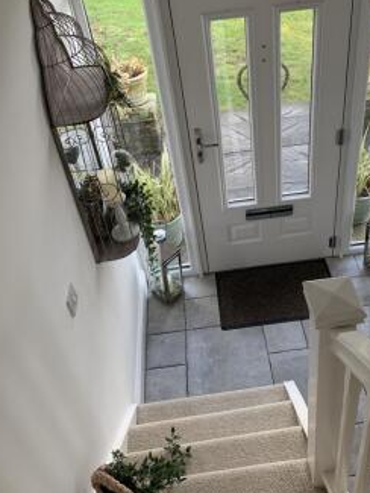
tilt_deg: -38.8
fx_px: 498
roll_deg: +5.9
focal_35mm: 35
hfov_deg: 40.5
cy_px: 201
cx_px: 227
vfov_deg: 52.3
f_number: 1.8
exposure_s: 1/121
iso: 50
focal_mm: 4.25
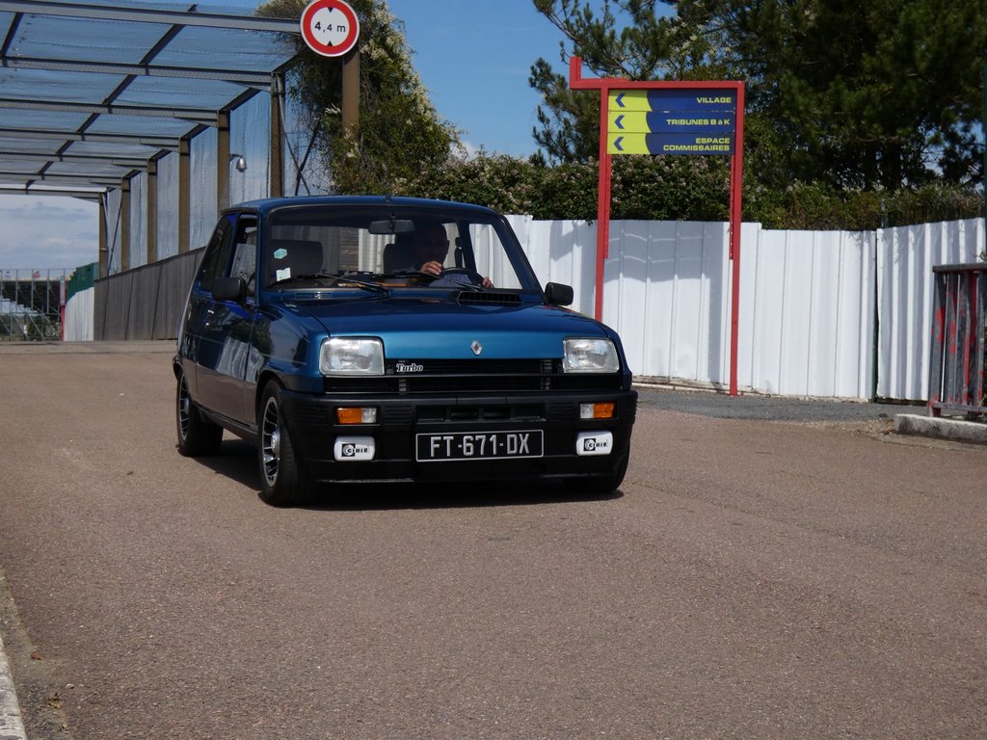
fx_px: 1882
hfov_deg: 29.4
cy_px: 370
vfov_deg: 22.3
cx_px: 494
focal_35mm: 66
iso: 80
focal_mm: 11.9
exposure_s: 1/1000
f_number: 4.5
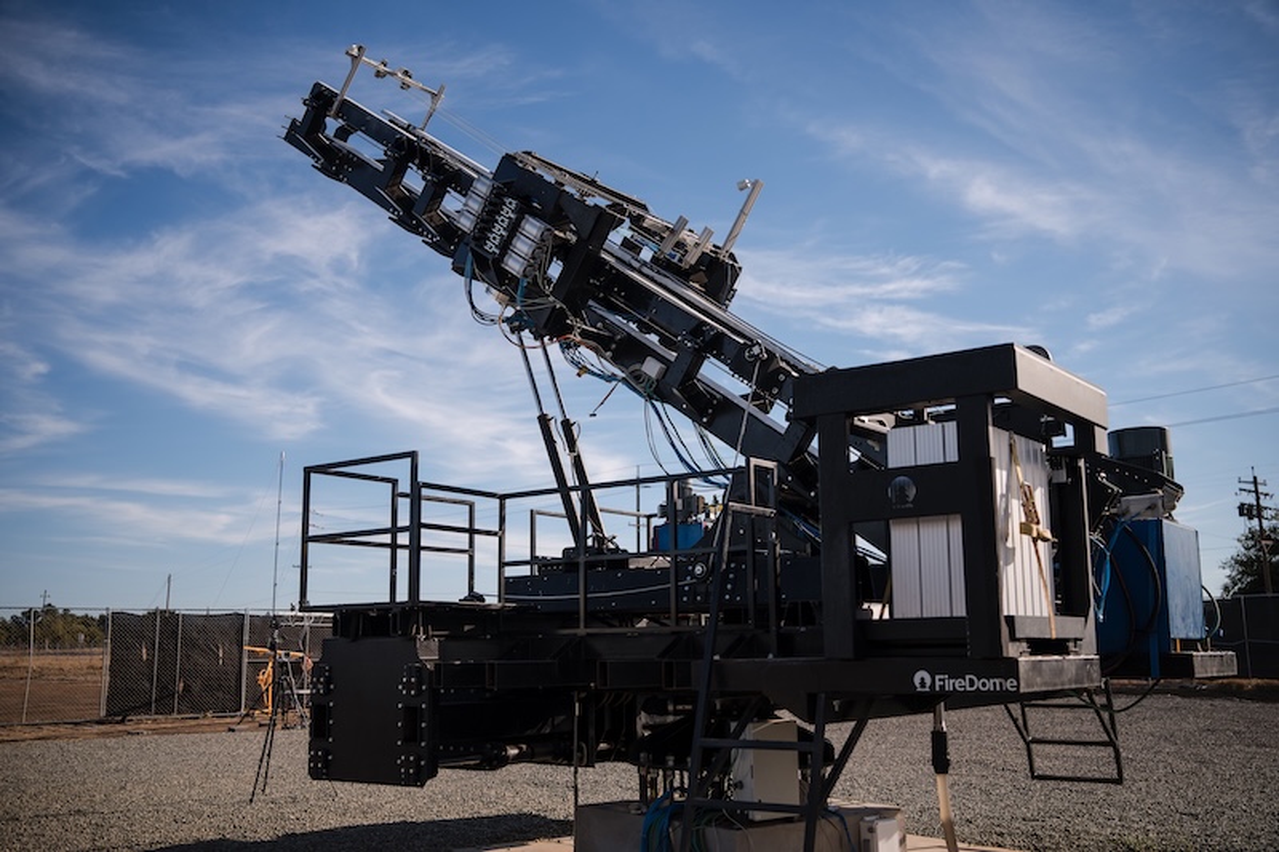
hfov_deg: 54.4
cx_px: 640
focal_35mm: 35
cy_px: 426
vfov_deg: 37.8
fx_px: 1243
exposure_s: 1/3200
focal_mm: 35
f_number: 2
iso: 100
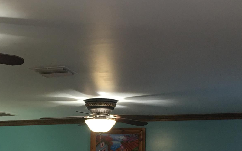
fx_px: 514
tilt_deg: +5.5
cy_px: 138
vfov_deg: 16.5
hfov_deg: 26.3
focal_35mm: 78
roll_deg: -1.1
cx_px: 73
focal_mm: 4.15
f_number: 2.2
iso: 40
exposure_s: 1/15
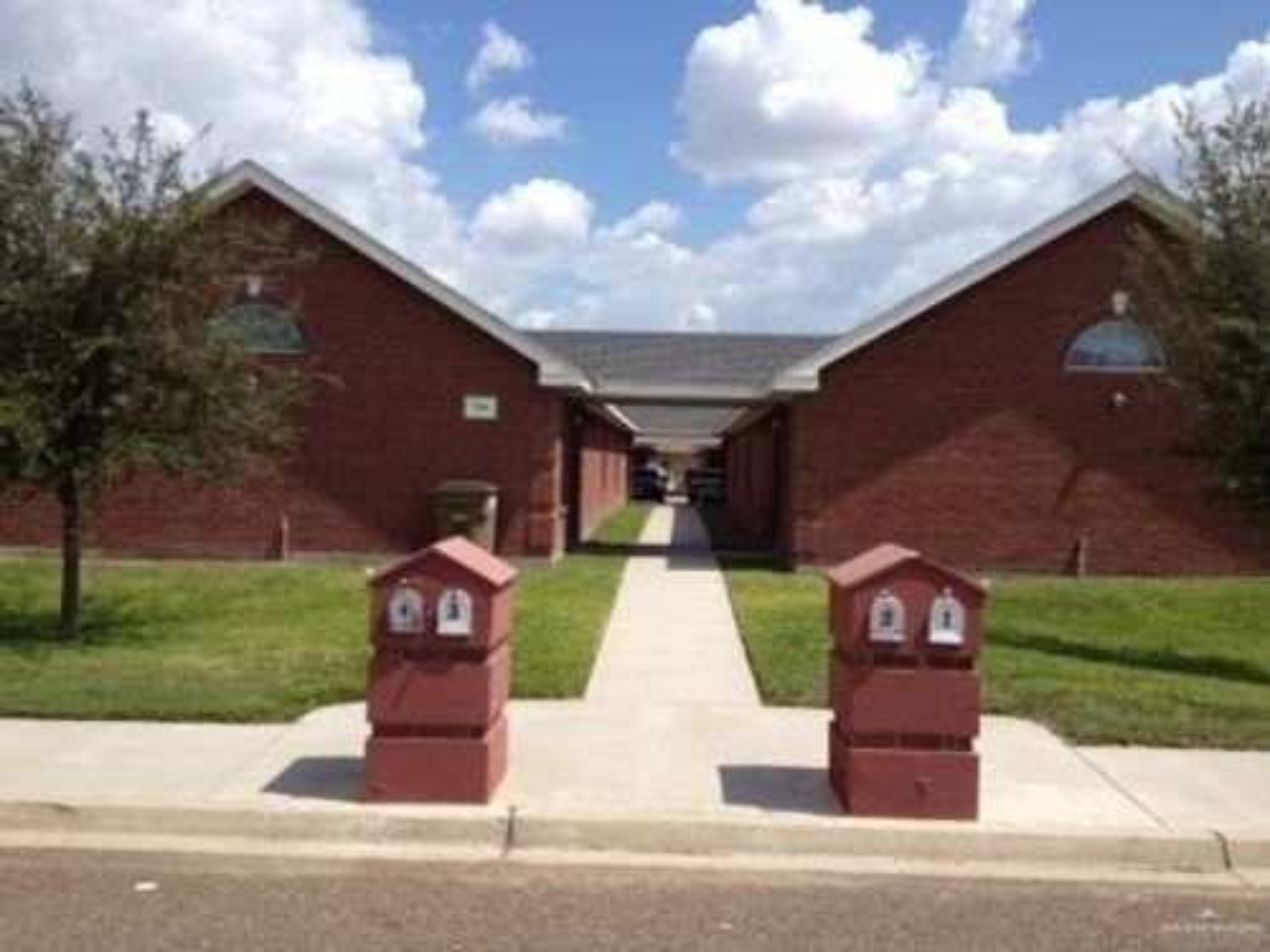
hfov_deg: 52.6
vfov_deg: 40.7
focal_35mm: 35
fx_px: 1284
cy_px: 476
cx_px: 635
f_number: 2.4
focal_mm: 4.28
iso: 64
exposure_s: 1/2404
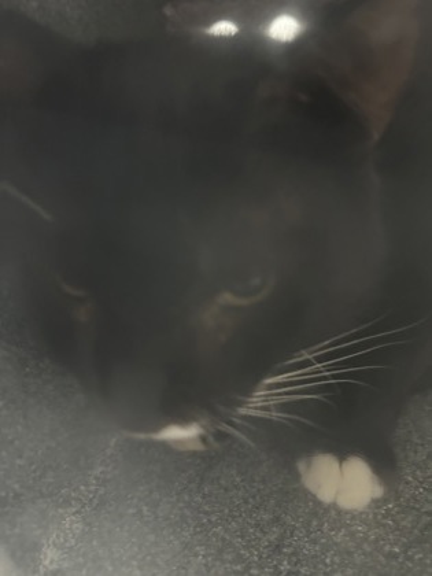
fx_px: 433
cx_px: 216
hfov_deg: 53.1
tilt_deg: -20.4
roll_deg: +5.1
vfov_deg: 67.3
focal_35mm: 26
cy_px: 288
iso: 1000
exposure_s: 1/30
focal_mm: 5.7
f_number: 1.5
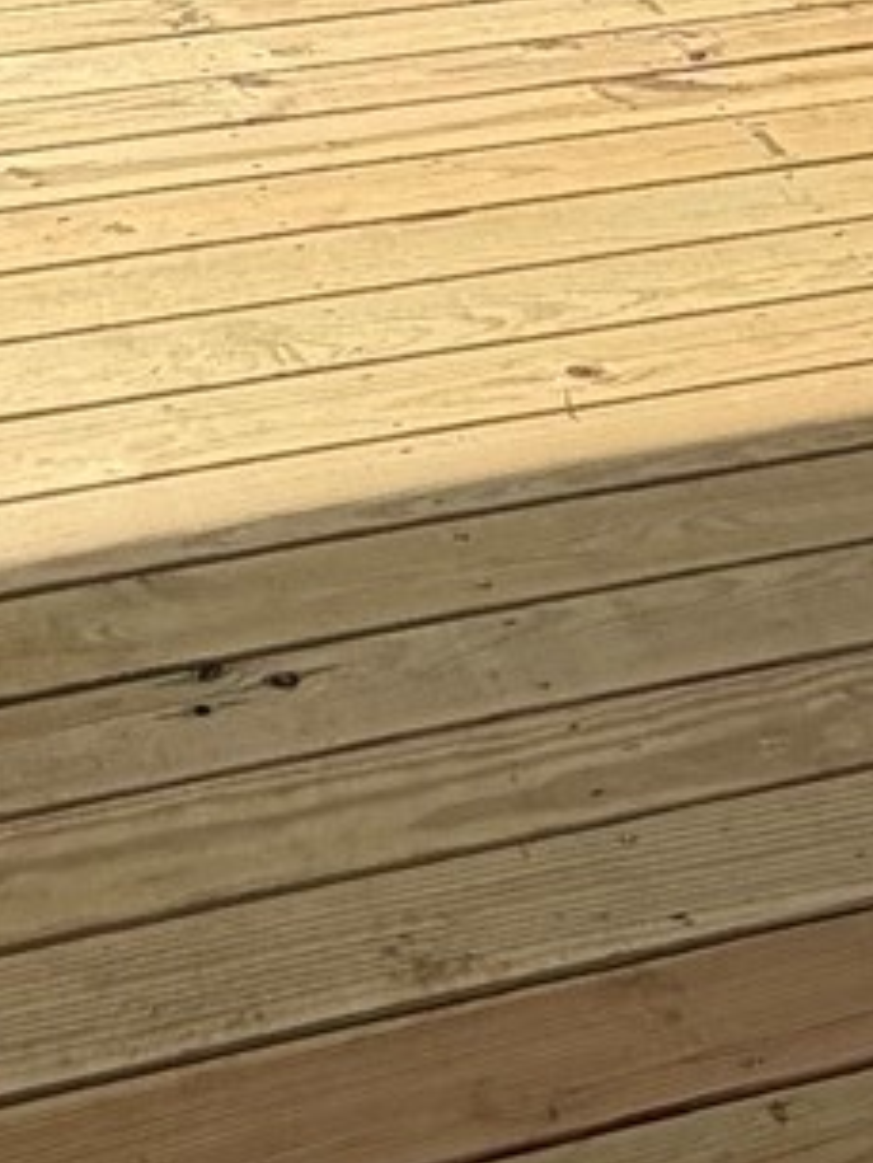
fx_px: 2957
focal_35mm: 88
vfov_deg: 18.6
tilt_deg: -7.6
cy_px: -763
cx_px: 423
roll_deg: -0.6
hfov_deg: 16.8
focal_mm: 2.22
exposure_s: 1/770
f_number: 2.2
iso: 40
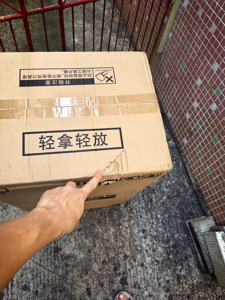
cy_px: 150
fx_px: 208
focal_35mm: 24
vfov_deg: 71.6
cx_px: 112
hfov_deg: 56.8
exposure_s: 1/881
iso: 320
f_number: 2
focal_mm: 5.75
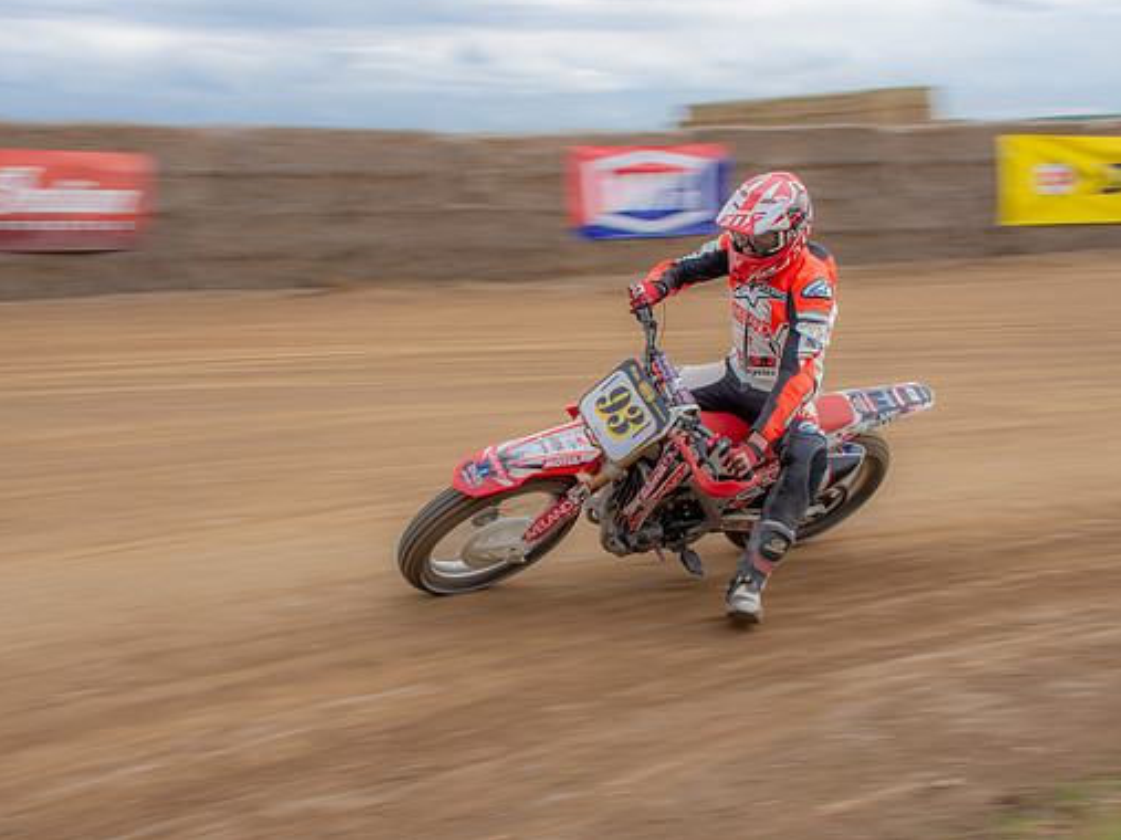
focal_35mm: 67
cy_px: 414
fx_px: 2169
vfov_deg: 21.9
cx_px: 564
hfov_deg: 29.0
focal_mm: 38
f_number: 13
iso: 200
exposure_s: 1/100
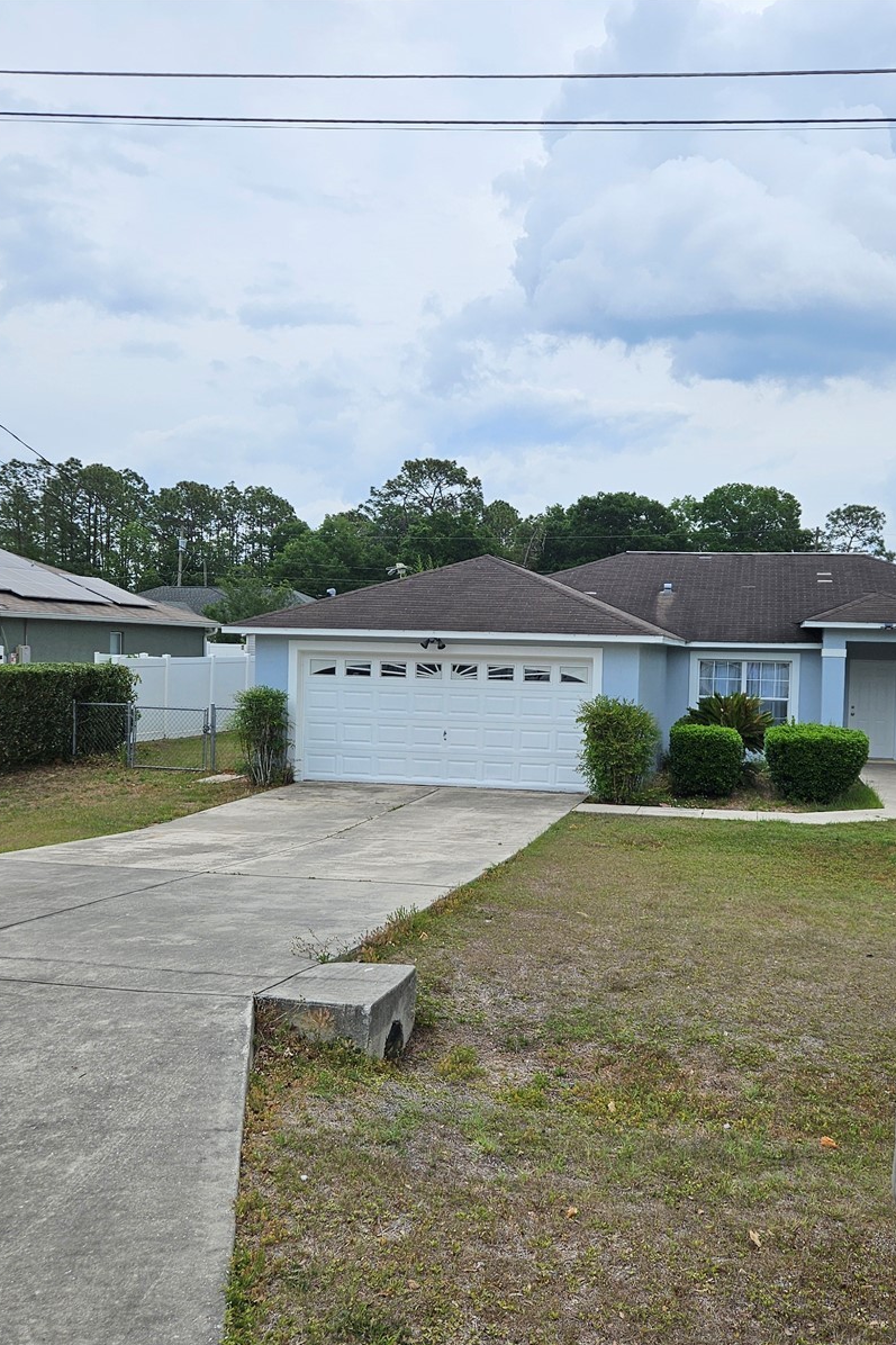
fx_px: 1195
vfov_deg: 58.7
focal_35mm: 32
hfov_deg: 40.9
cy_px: 671
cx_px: 541
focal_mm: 5.4
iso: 25
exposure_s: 1/2993
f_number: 1.8
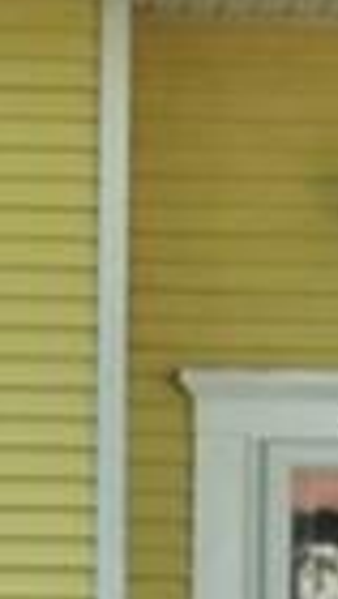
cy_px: 552
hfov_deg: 4.4
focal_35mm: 276
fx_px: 4387
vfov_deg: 7.8
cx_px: 578
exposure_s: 1/160
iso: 200
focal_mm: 24
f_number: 6.3
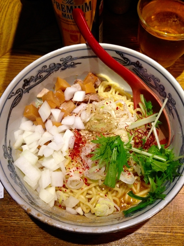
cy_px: 123
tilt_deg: -62.2
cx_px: 92
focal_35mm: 33
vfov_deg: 55.4
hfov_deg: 42.9
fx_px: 234
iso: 160
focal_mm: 4.12
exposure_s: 1/20
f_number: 2.4
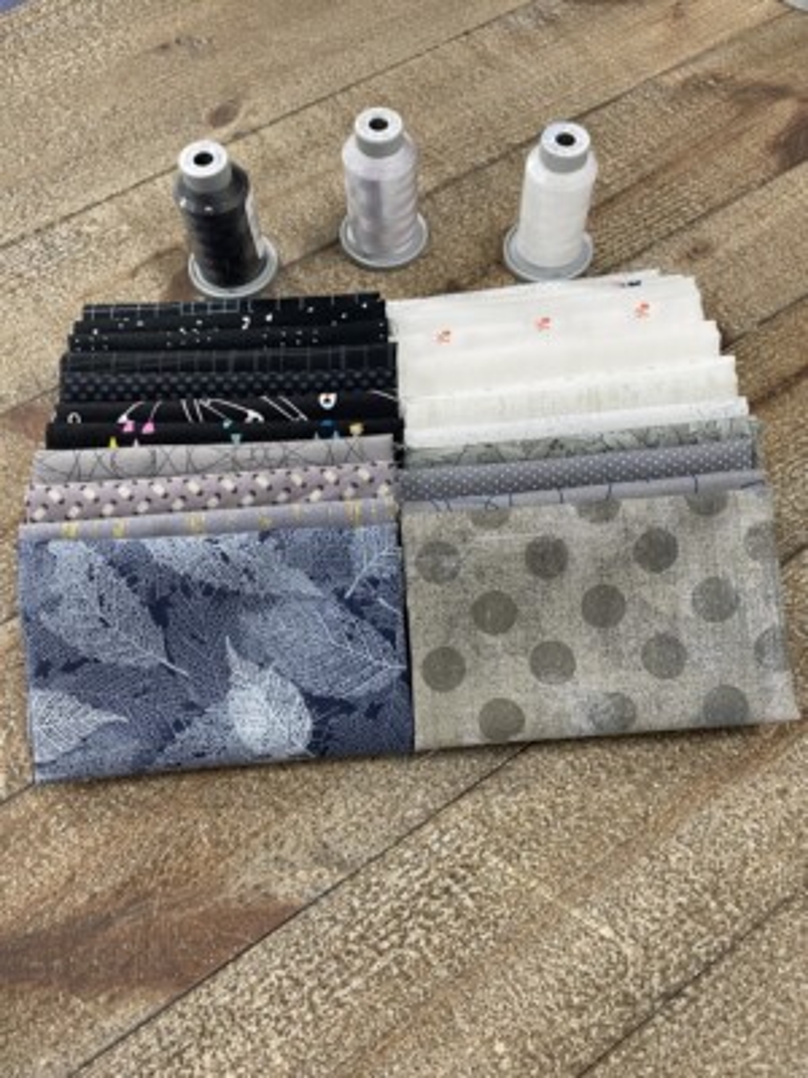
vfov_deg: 67.3
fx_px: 809
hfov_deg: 53.1
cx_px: 404
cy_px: 539
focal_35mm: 26
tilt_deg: -66.0
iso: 80
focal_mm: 4.25
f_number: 1.8
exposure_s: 1/50
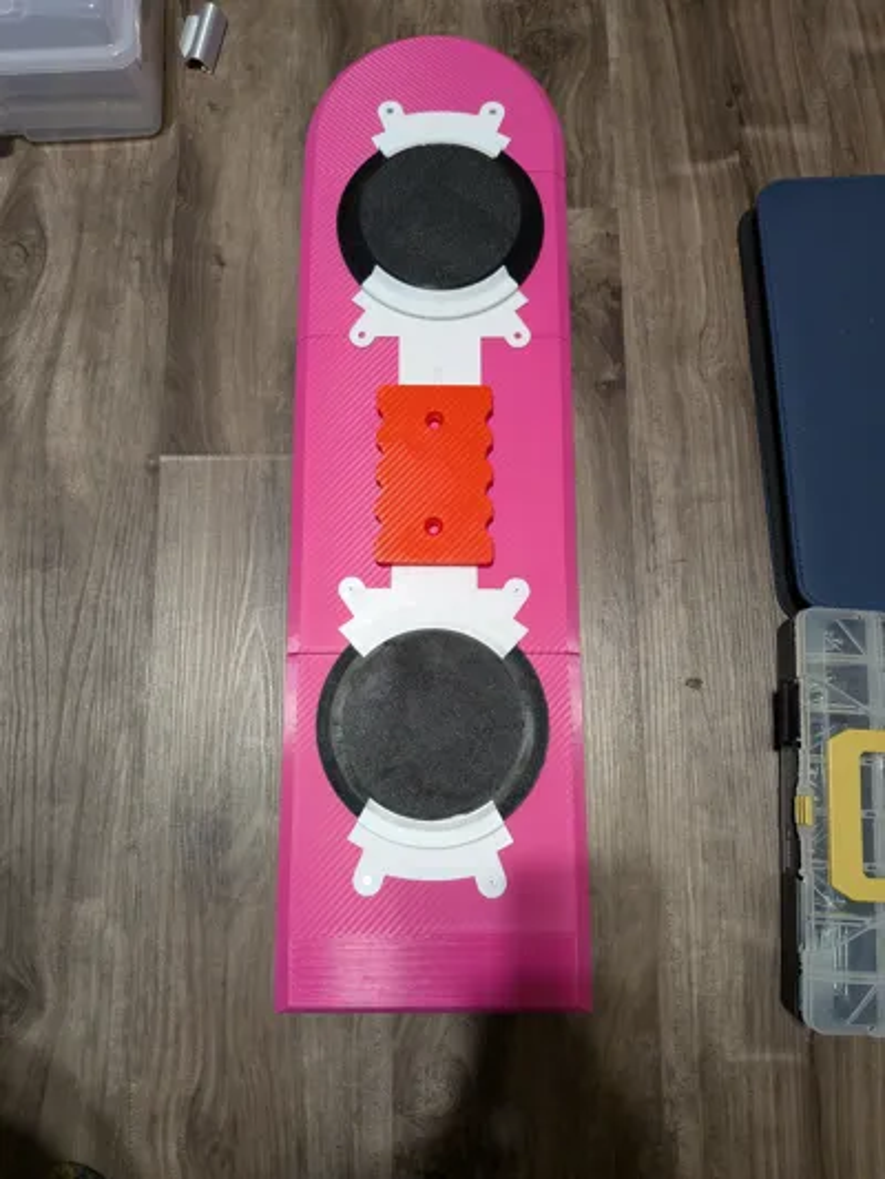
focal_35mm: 24
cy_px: 590
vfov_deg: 71.6
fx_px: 818
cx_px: 442
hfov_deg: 56.8
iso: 352
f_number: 1.7
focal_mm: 4.53
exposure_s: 1/63.6
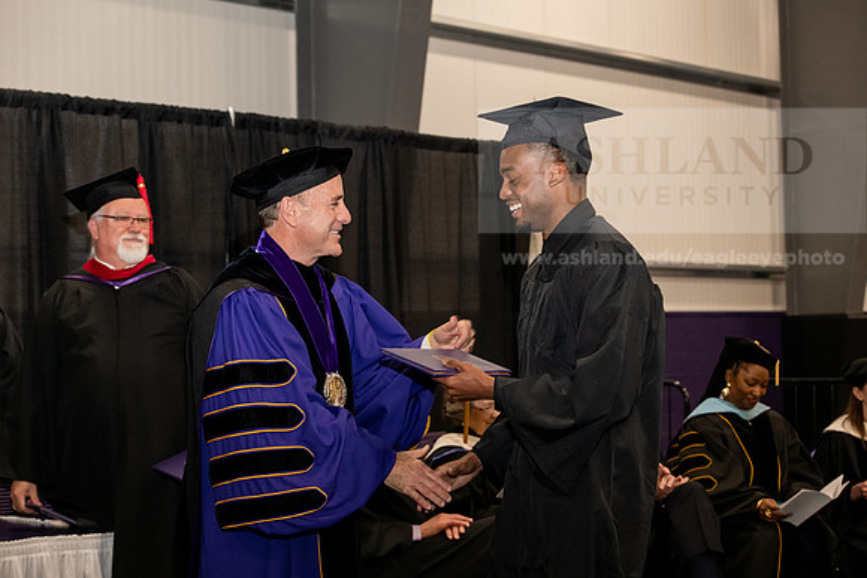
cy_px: 289
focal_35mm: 70
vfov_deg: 19.5
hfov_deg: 28.8
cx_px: 434
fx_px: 1686
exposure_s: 1/200
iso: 2500
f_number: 5.6
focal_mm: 70
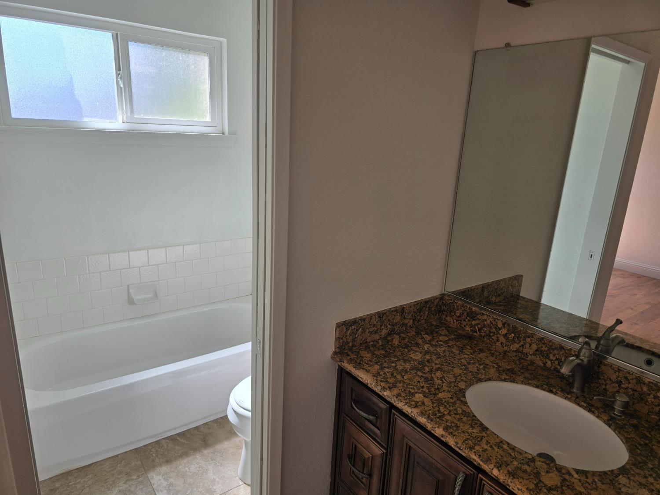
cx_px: 330
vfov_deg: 58.9
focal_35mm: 23
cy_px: 248
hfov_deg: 73.9
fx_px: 439
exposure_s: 1/180
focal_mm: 6.3
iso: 32
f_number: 1.7
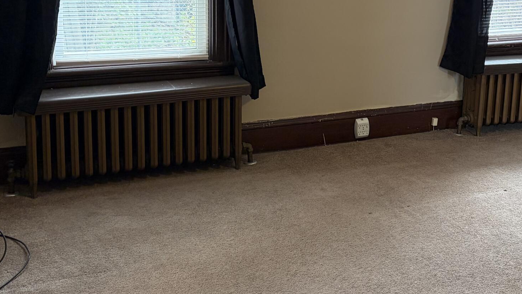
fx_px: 803
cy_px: 28
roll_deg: -1.9
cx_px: 389
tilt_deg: -9.0
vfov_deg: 20.3
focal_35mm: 58
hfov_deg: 35.3
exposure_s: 1/60
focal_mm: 5.96
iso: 160
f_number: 1.6
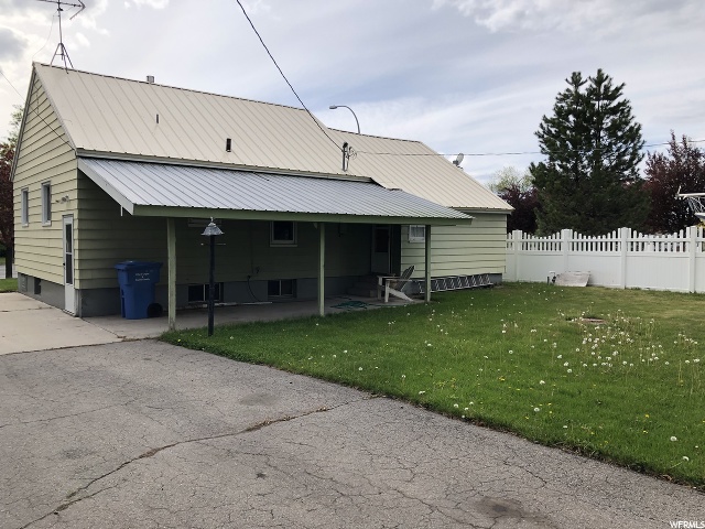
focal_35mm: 28
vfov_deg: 49.7
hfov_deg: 63.4
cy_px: 264
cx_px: 352
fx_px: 570
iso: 20
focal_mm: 3.99
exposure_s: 1/1230
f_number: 1.8
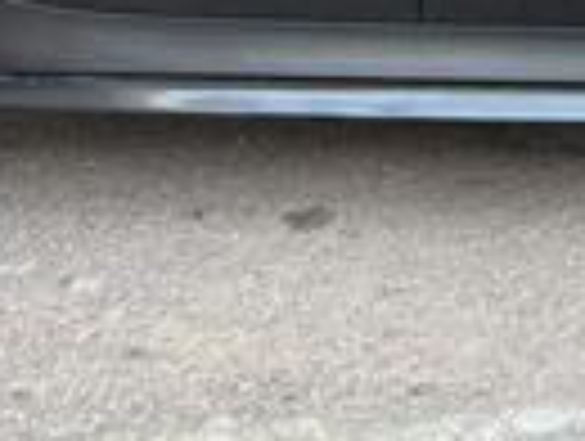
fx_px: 2201
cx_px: 698
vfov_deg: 9.9
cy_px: -650
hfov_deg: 14.7
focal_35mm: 130
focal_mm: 5.96
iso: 125
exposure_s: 1/93
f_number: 1.6
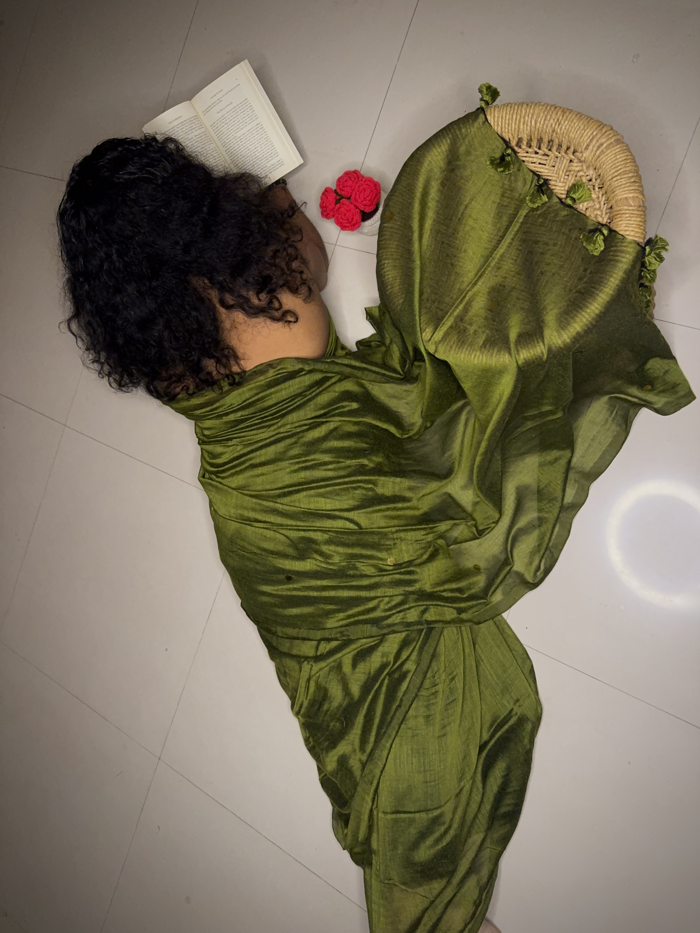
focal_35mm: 24
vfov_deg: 71.6
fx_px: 647
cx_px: 350
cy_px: 466
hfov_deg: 56.8
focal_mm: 6.76
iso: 800
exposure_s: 1/60
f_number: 1.78
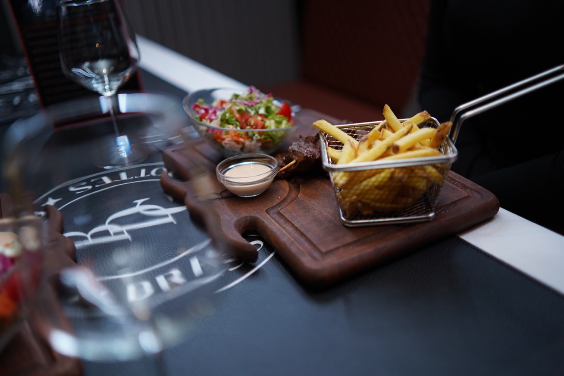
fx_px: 548
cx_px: 282
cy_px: 188
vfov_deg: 37.8
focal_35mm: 35
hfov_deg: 54.4
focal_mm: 35
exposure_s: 1/160
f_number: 1.8
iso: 400
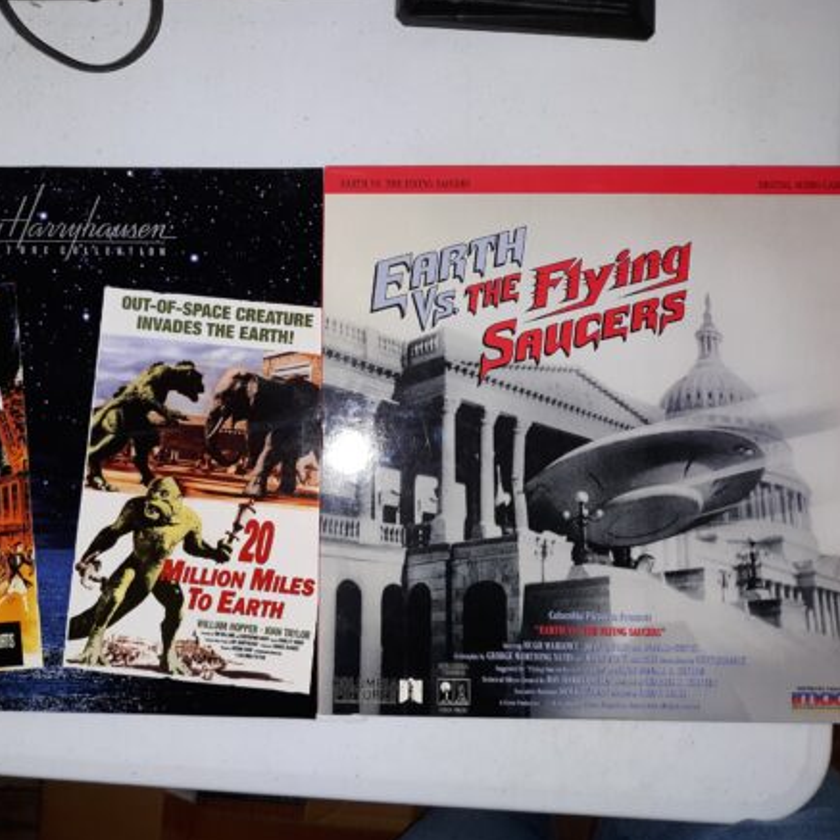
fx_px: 933
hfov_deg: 48.0
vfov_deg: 48.5
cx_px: 317
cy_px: 423
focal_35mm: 34
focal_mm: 3.7
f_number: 1.7
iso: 64
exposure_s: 1/40
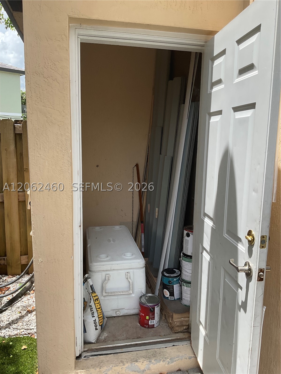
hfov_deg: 48.2
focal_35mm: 29
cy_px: 187
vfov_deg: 61.7
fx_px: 314
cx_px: 140
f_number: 1.8
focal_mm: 3
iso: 16
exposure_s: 1/912
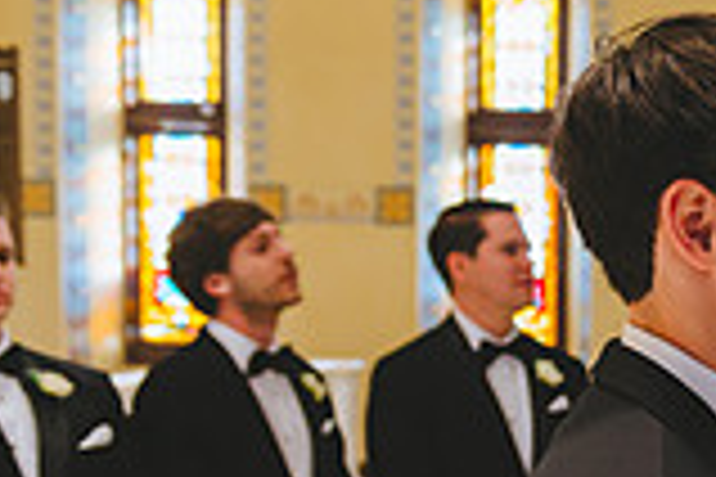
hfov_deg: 15.6
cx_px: 1193
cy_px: 475
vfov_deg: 11.6
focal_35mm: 117
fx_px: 2327
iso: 2500
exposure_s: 1/125
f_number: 3.5
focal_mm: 32
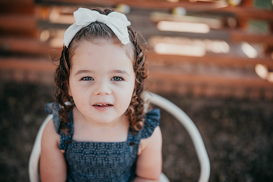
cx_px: 136
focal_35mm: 35
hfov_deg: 54.4
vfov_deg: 37.9
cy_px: 91
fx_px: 265
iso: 64
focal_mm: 35
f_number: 1.6
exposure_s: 1/1250
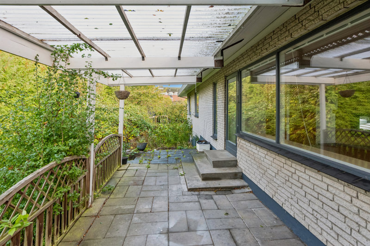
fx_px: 185
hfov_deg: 90.0
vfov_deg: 67.4
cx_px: 185
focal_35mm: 18
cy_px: 123
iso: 1100
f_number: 13
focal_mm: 18
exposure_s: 1/80
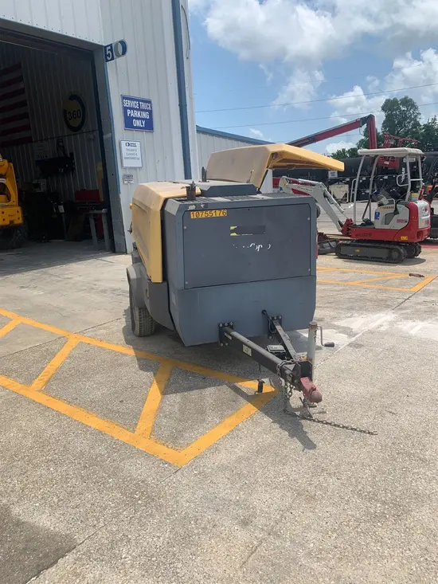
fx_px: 439
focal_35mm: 26
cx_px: 219
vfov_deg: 67.3
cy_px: 292
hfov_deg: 53.1
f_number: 1.8
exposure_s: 1/2681
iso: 25
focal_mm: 4.25
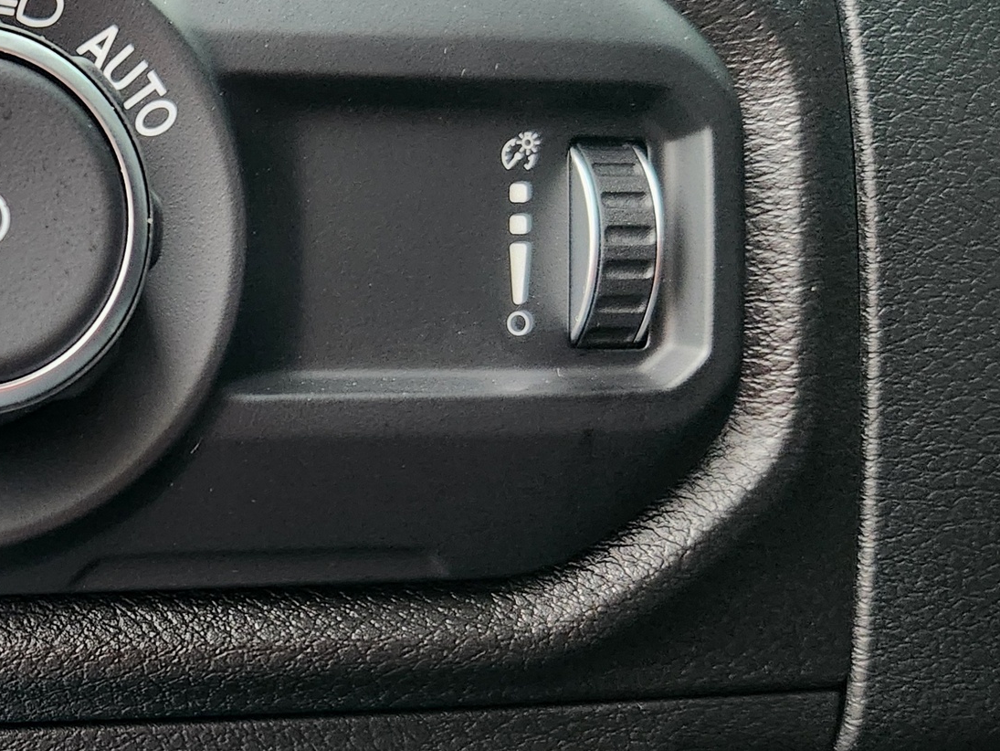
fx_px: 1243
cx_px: 90
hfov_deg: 40.4
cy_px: 410
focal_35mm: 43
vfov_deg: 33.6
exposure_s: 1/120
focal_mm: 5.4
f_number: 1.8
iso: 1000
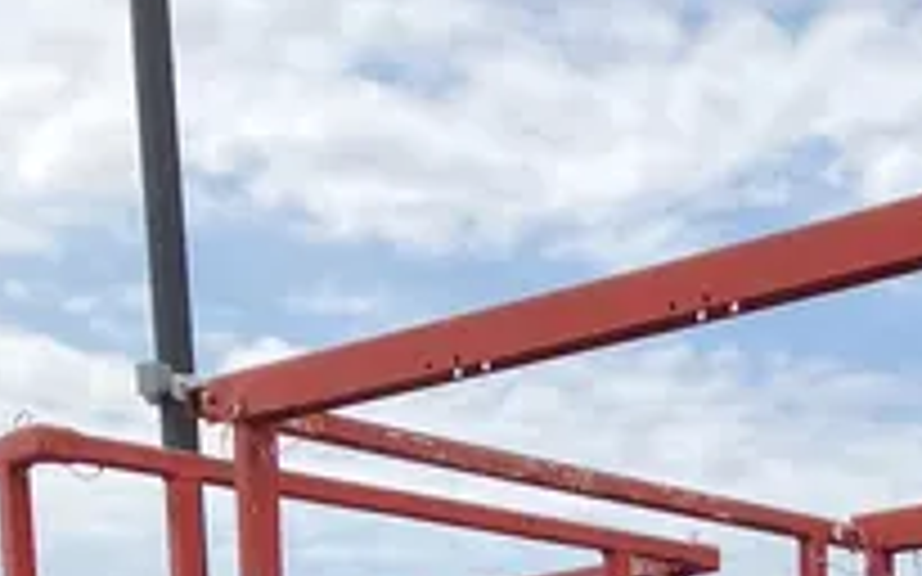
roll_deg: -0.3
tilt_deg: -5.8
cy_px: 1388
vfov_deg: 10.6
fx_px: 2663
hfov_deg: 18.5
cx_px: 1147
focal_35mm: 106
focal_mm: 3.99
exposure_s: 1/1473
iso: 32
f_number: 1.8
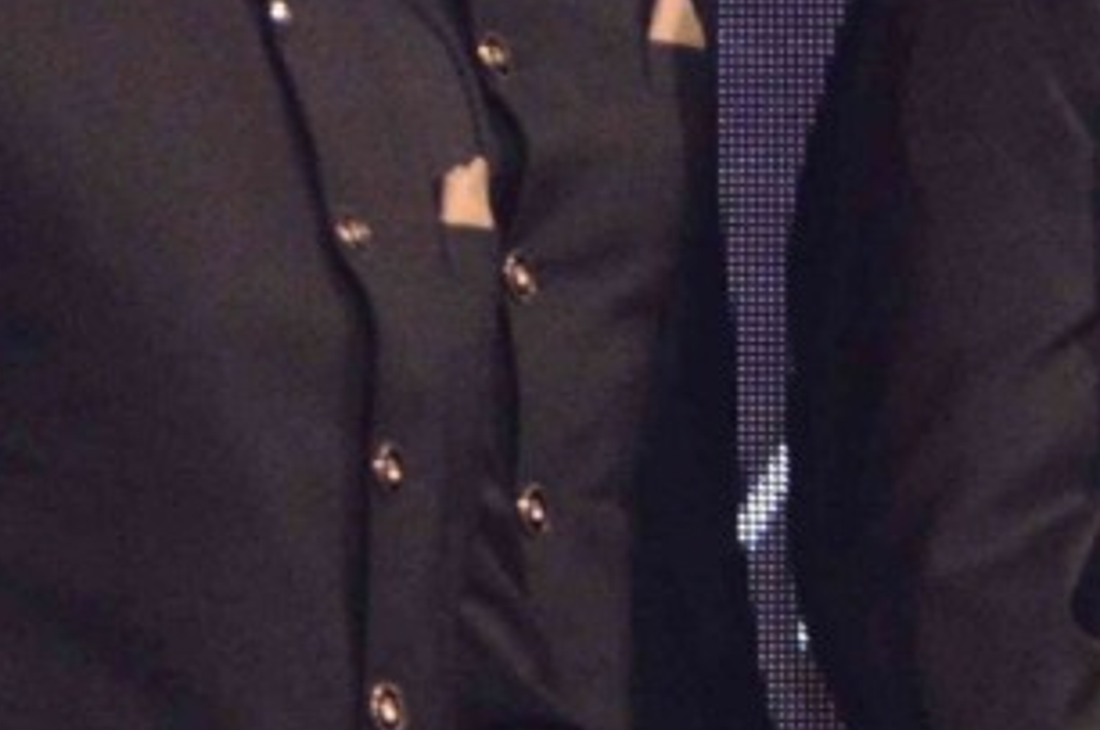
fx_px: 16870
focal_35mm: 553
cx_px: 1927
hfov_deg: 3.7
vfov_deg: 2.5
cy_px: 1162
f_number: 8
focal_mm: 50
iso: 1600
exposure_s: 1/200
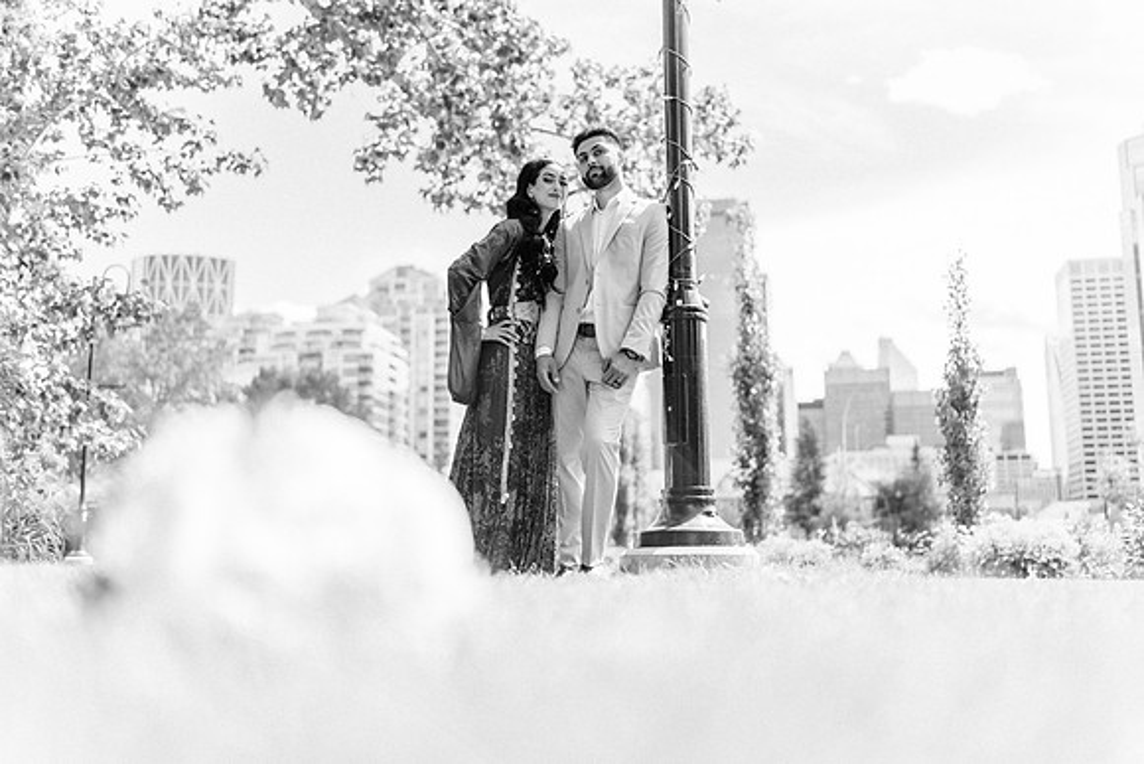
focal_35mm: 35
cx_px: 572
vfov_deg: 37.9
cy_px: 382
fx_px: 1112
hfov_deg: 54.4
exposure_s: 1/3200
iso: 125
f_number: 1.2
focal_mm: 35
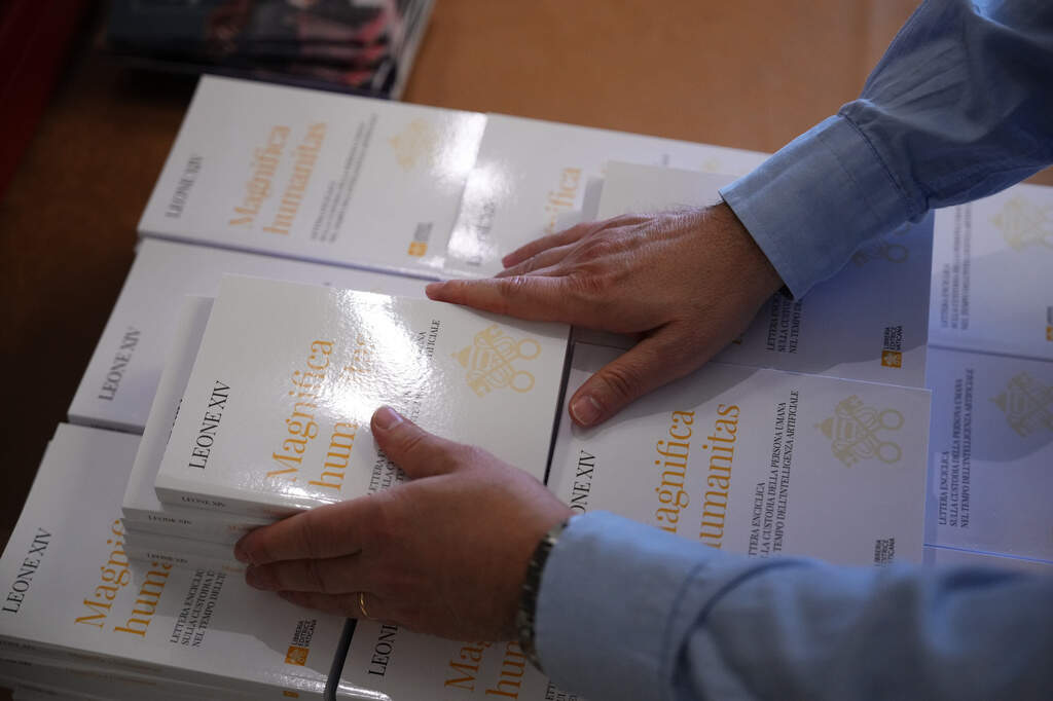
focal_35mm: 55
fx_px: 1608
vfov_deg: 24.6
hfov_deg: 36.3
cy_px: 350
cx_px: 526
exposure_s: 1/640
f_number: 2.8
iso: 2500
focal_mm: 55
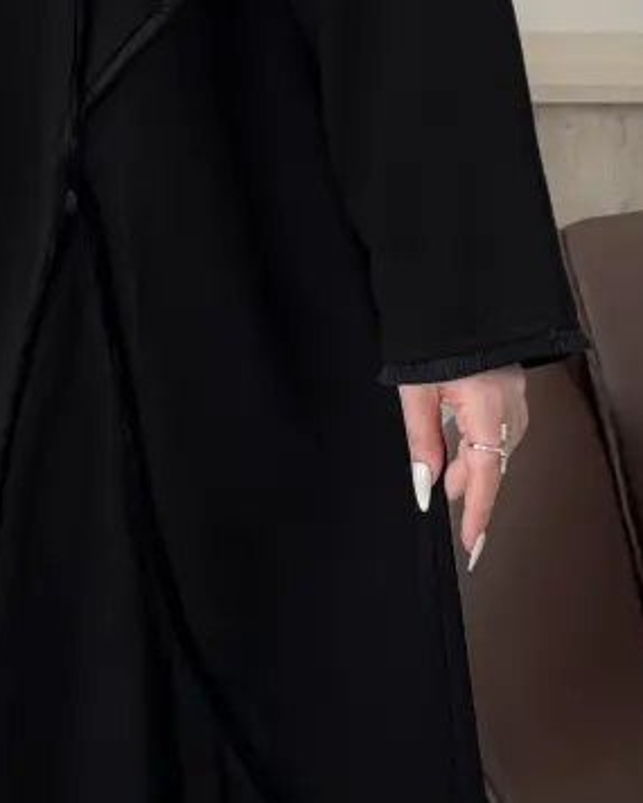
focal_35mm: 92
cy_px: 50
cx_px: 76
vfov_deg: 20.3
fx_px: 2188
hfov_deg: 16.5
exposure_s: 1/240
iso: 64
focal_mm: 6.76
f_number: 1.8
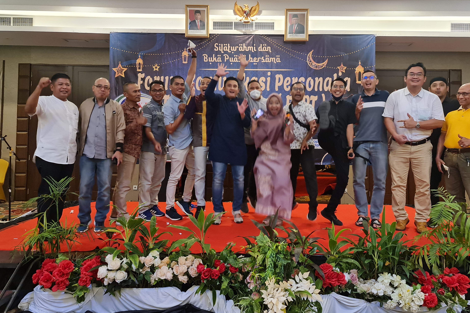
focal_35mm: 28
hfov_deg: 65.5
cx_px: 242
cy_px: 126
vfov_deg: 46.1
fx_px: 365
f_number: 1.8
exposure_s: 1/50
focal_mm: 7
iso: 500
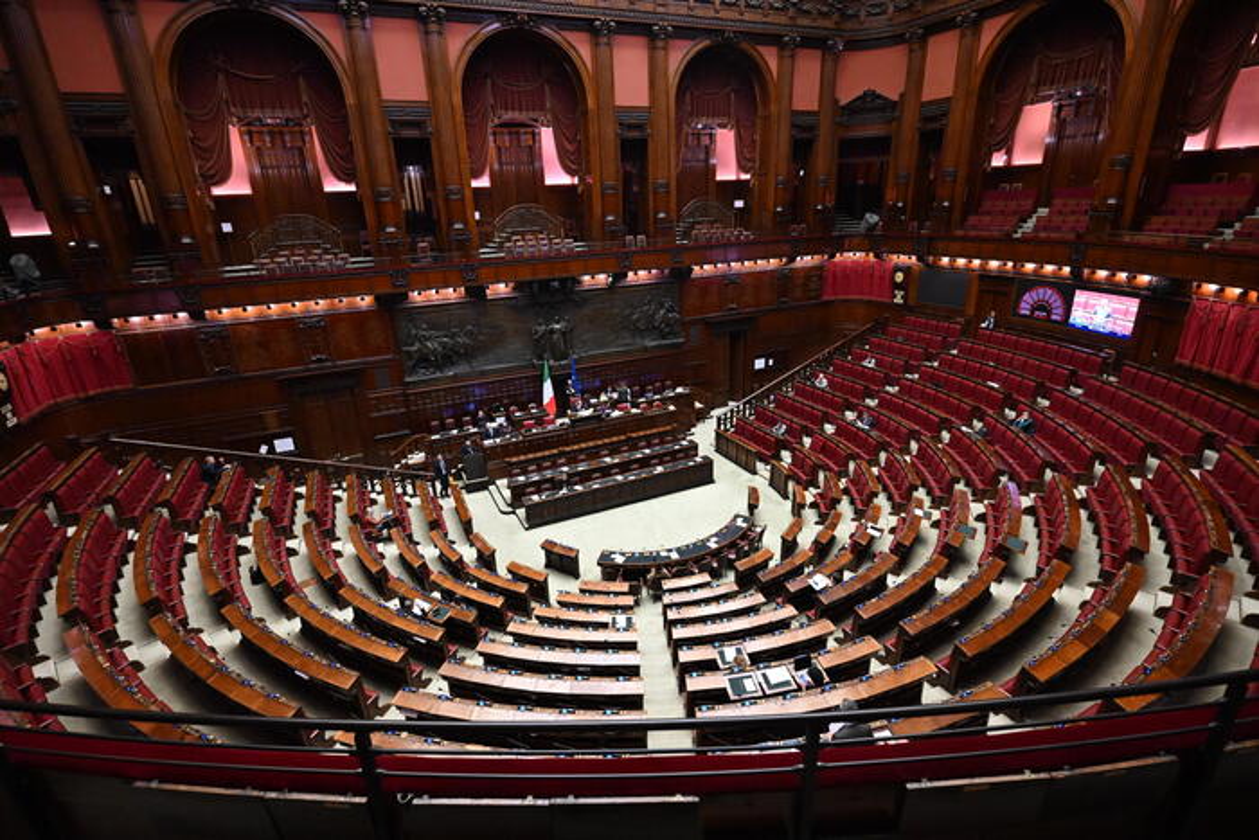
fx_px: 595
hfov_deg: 93.3
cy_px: 420
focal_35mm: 17
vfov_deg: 70.5
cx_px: 630
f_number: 3.5
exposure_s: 1/160
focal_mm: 17
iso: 5000
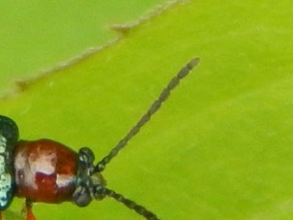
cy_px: 161
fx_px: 3816
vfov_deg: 3.3
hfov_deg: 4.4
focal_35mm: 451
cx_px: -20
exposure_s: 1/250
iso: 360
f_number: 5.1
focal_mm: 28.7
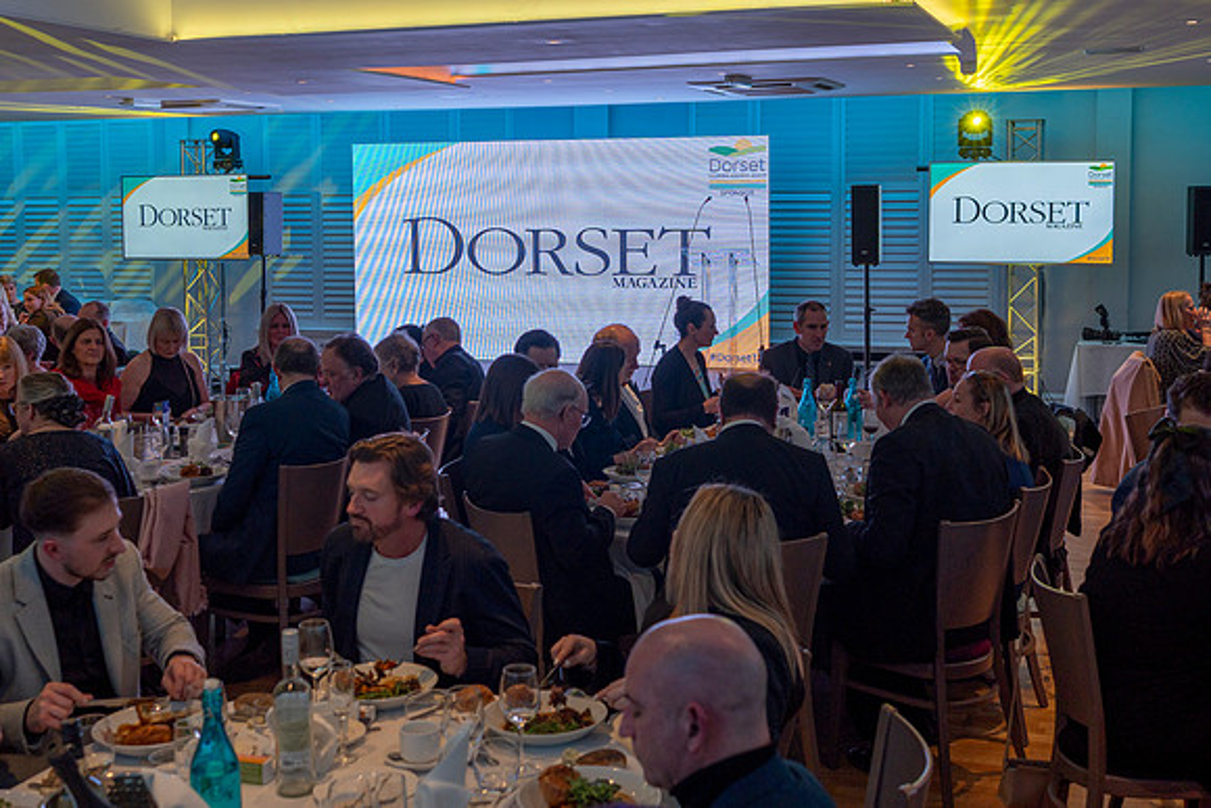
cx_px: 593
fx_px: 1465
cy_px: 306
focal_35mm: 44
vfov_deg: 30.7
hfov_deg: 44.9
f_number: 4.5
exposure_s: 1/60
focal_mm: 35
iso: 125
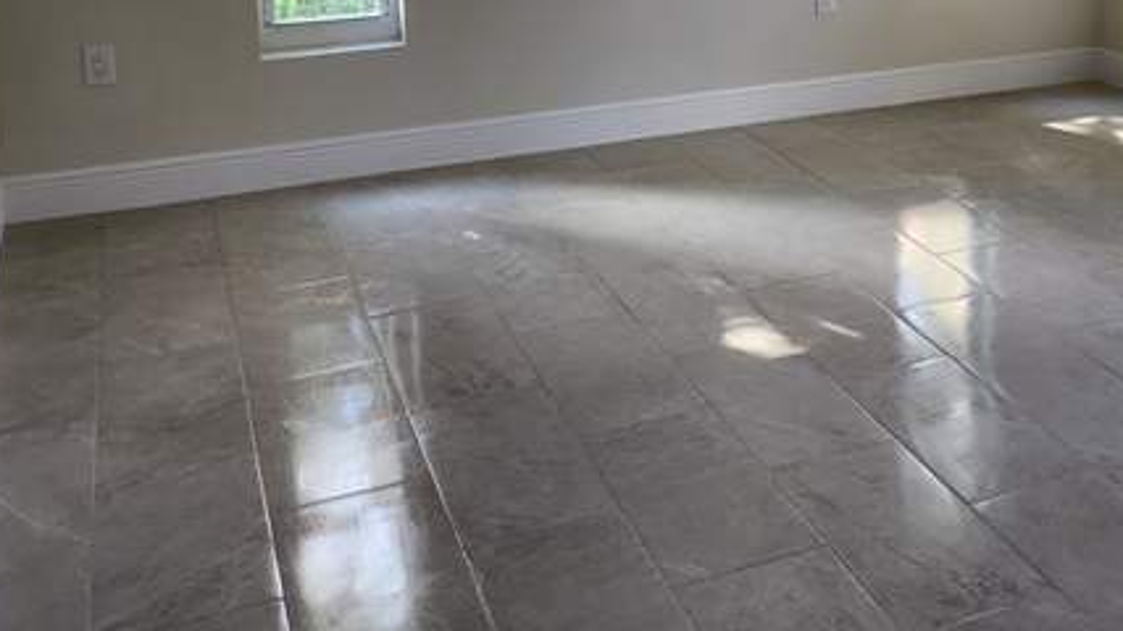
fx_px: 1459
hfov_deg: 40.8
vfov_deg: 22.7
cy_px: -95
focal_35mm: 49
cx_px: 852
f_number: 1.8
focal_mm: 5
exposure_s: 1/120
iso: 125
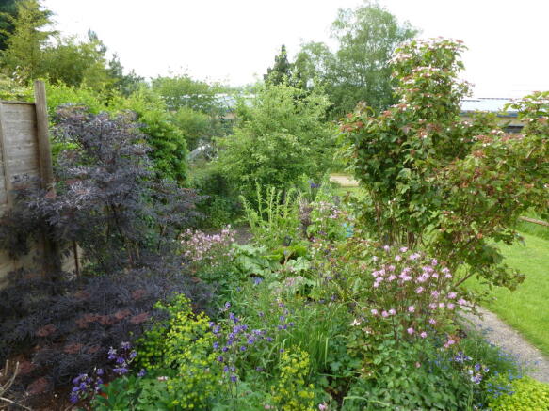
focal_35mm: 24
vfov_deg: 56.8
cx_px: 274
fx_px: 381
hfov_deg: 71.6
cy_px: 206
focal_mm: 4.3
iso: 100
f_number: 4
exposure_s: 1/100
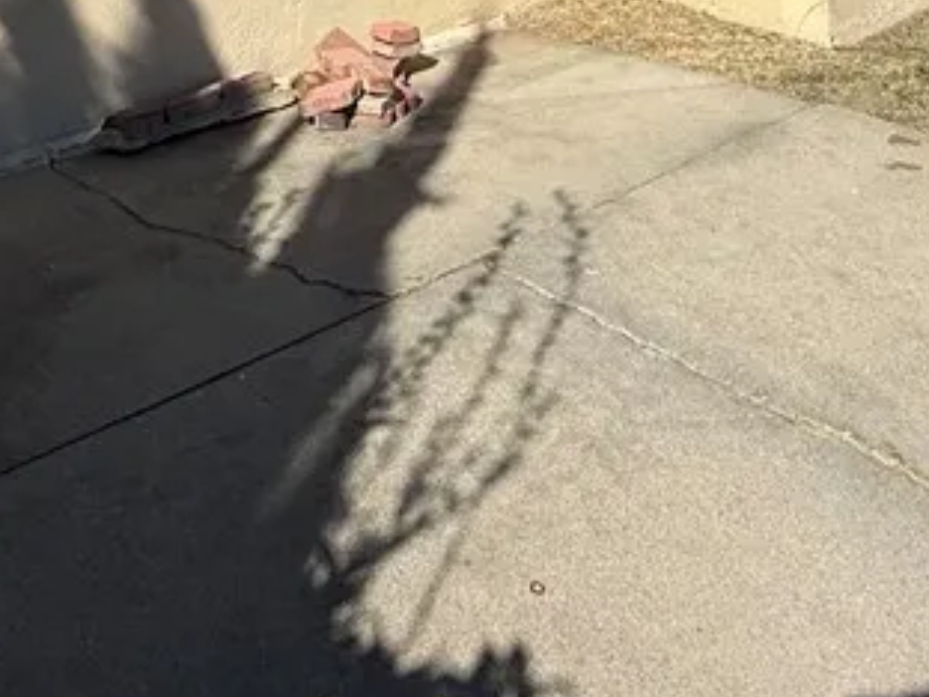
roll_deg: +1.4
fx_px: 1235
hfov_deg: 40.9
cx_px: 339
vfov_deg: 24.4
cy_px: -354
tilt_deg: +2.9
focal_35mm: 46
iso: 50
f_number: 2.2
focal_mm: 2.22
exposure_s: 1/4149
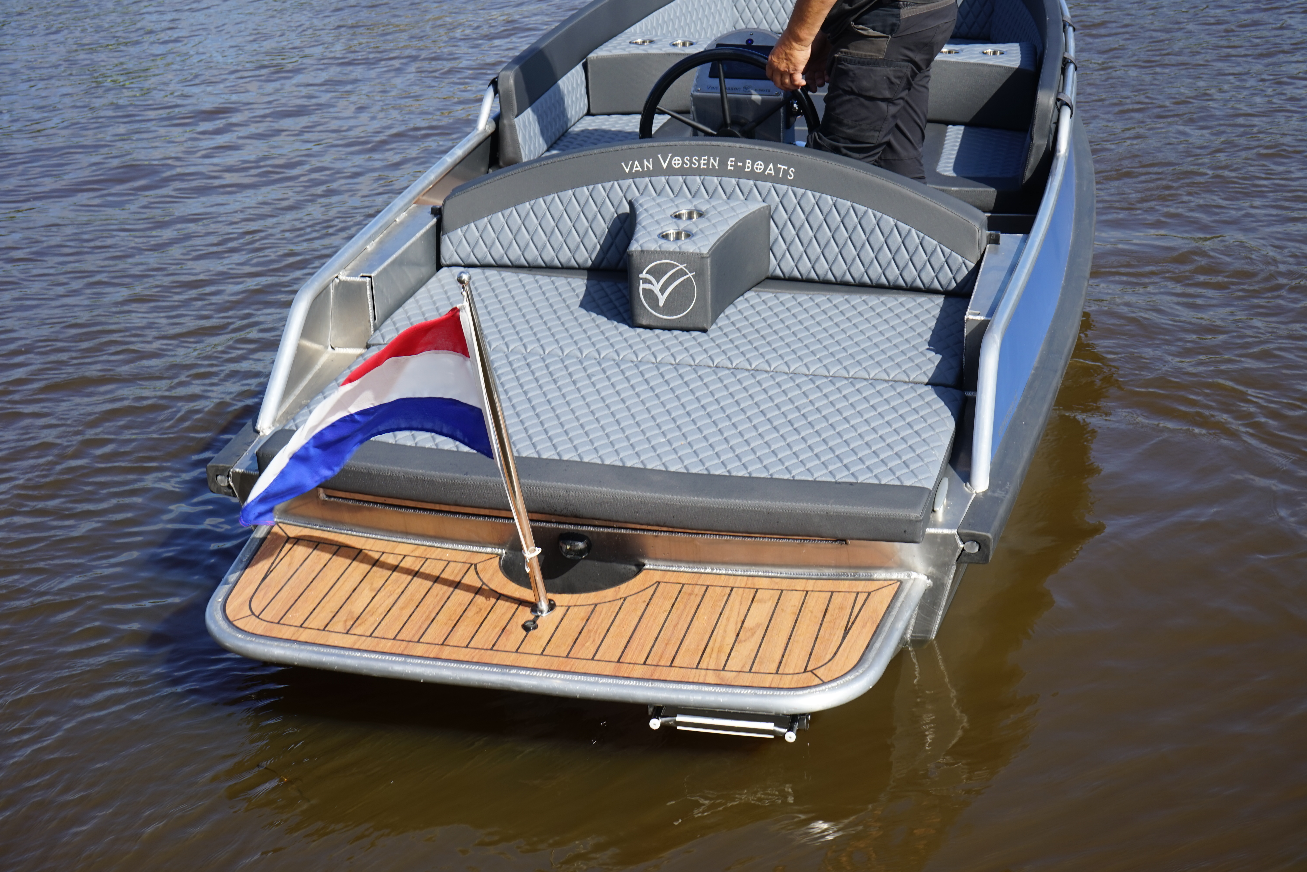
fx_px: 1924
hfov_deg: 37.5
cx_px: 654
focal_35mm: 53
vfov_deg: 25.5
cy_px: 436
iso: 100
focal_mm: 53
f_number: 10
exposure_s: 1/125
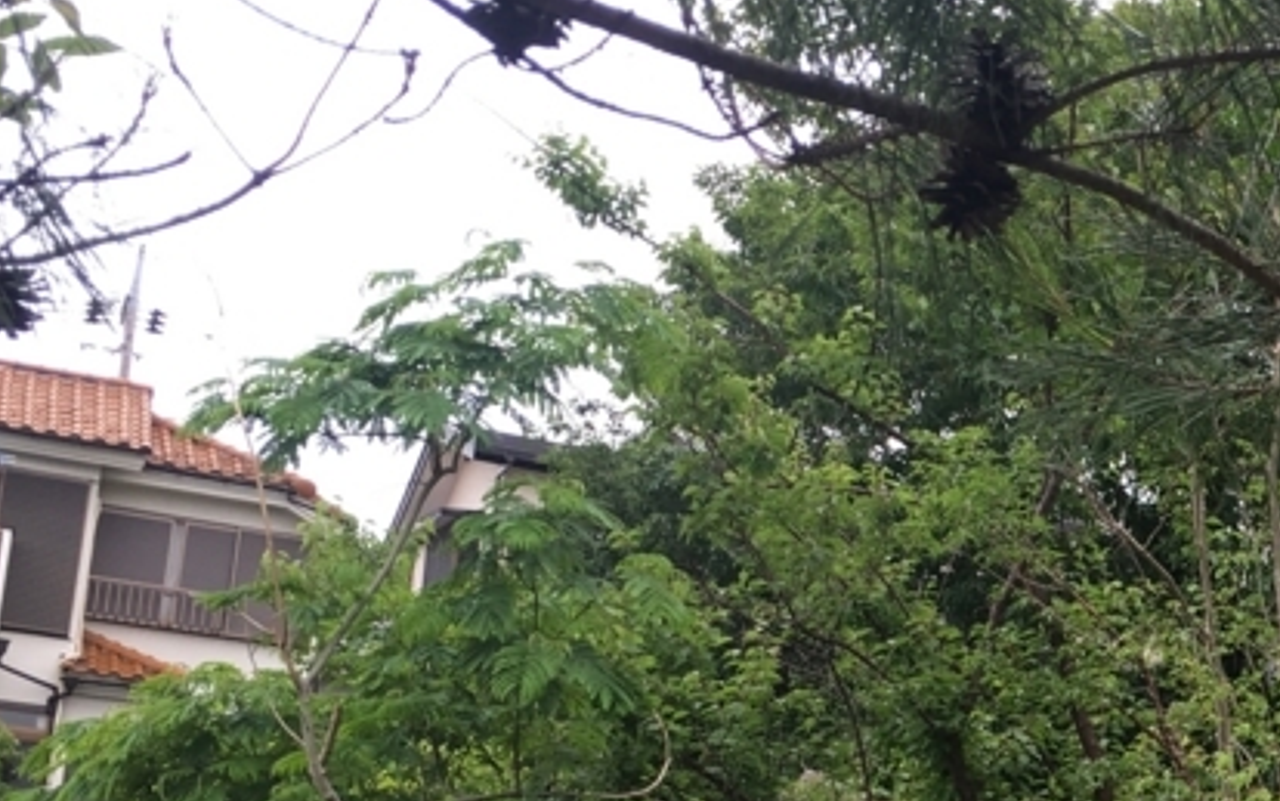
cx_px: 1305
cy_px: 755
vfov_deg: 16.9
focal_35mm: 76
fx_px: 2652
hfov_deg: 25.7
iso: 25
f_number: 2.2
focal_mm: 4.15
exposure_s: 1/150
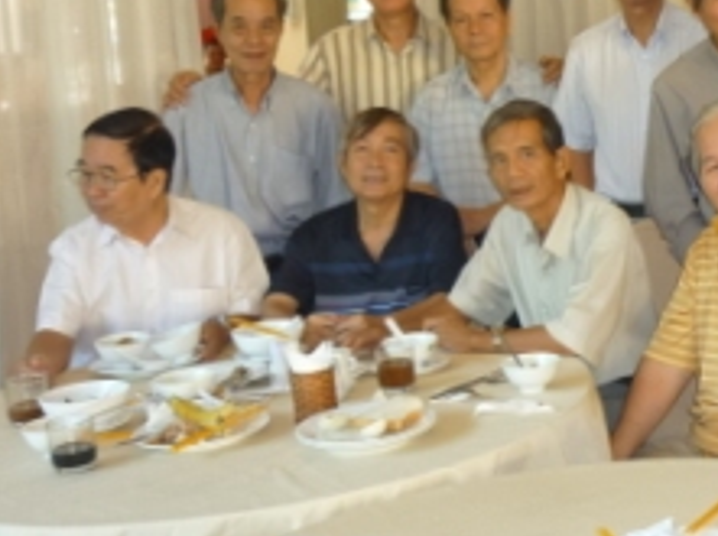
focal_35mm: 67
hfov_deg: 27.3
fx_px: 1387
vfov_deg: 21.7
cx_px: 724
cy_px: 127
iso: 125
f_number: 2.8
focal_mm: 5.5
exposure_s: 1/30
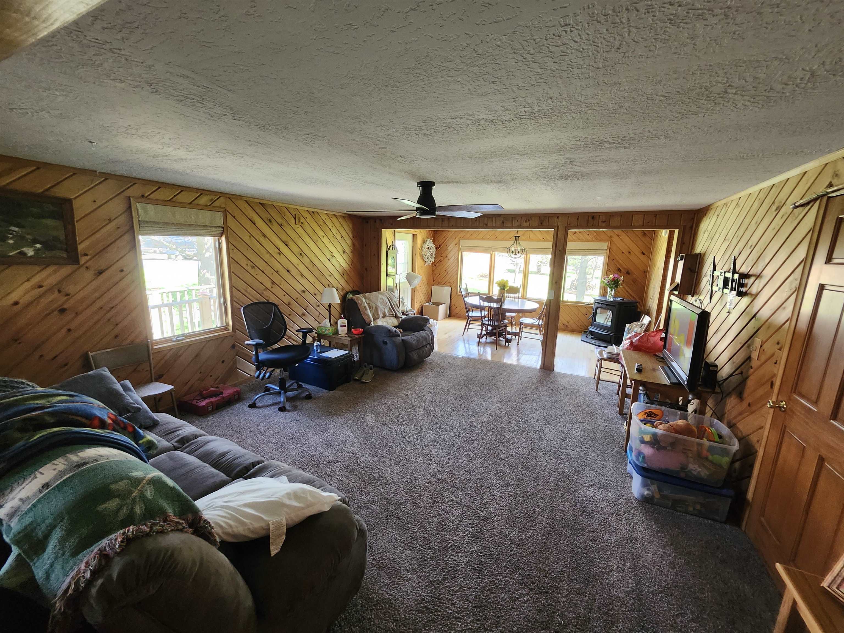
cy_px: 316
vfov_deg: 89.9
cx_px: 422
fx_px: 317
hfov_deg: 106.2
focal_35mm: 13
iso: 320
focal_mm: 1.74
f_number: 2.2
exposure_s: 1/30
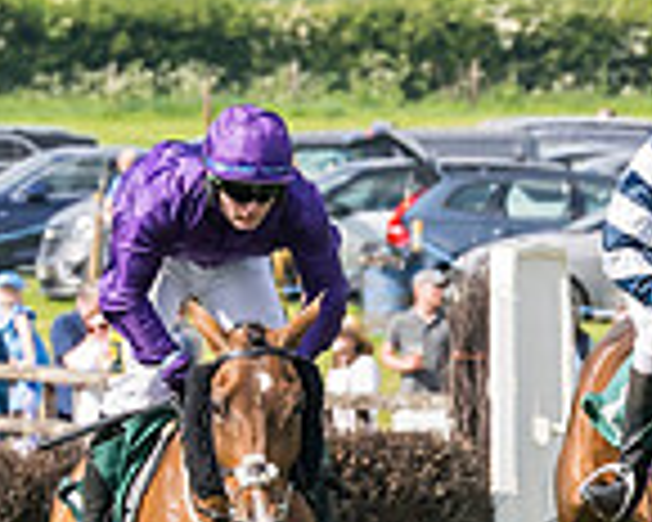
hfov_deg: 1.5
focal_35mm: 1268
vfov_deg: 1.2
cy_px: 426
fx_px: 24468
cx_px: 445
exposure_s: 1/2000
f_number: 5
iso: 400
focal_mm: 135
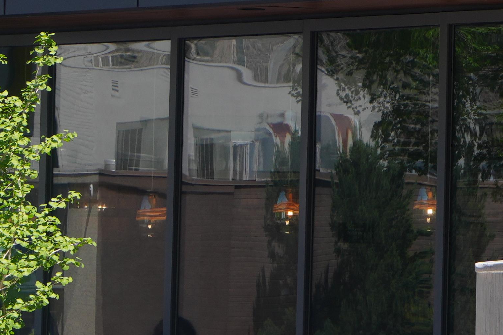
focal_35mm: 480
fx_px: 6705
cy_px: 42
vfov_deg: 2.9
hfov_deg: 4.2
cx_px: 1316
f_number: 8
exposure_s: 1/125
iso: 100
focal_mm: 77
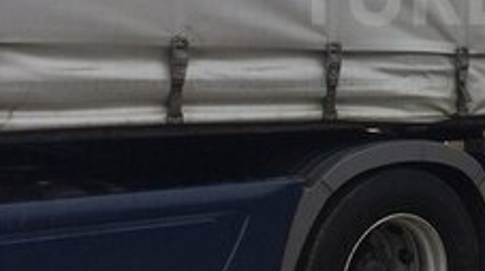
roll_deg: -1.5
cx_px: 513
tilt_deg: -0.2
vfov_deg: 12.9
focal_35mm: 92
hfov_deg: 22.1
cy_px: -7
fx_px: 1182
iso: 32
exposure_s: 1/466
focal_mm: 4.15
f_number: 2.2
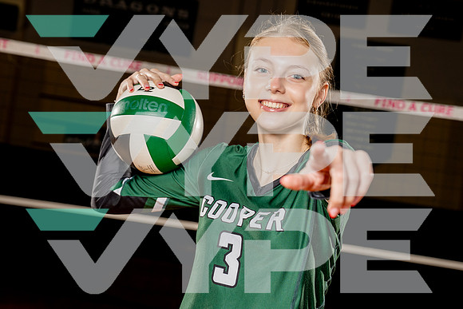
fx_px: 964
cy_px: 154
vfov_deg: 18.2
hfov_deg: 27.0
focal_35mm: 75
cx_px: 229
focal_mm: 70
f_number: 5.6
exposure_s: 1/250
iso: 250
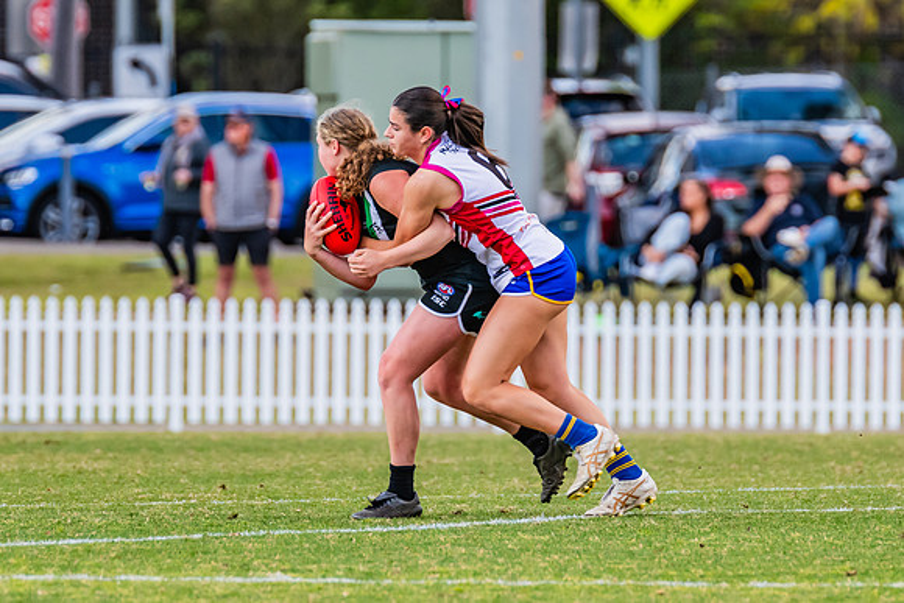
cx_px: 464
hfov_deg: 2.8
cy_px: 316
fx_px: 18284
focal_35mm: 728
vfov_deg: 1.9
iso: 800
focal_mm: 380
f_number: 6.3
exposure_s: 1/1250
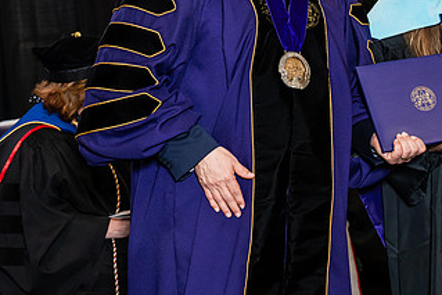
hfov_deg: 17.0
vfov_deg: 11.4
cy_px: 44
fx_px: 1474
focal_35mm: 120
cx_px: 330
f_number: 4.5
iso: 1250
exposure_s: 1/200
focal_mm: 66
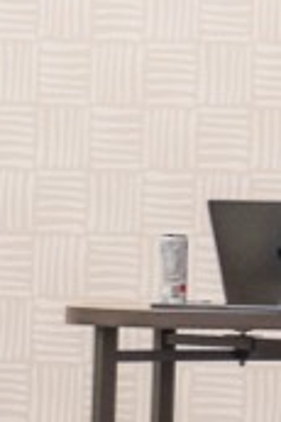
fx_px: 5689
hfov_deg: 2.8
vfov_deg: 4.3
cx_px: 395
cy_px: 17
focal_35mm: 485
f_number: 2.8
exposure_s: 1/800
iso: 2500
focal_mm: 93
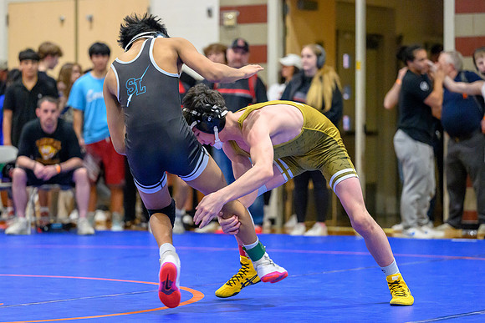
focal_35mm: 130
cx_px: 220
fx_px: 1756
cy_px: 150
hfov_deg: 15.7
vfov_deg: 10.5
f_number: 2.8
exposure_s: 1/800
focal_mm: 110
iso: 11400
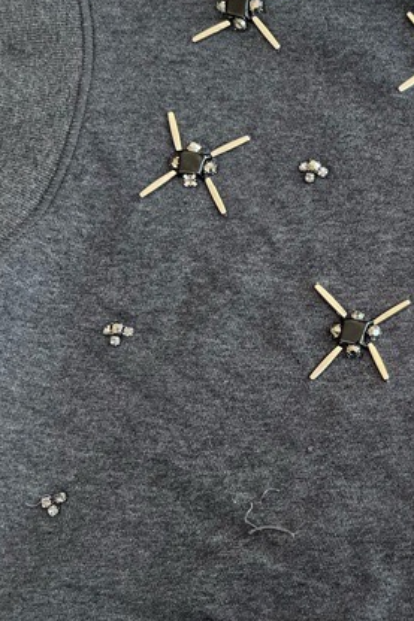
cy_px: 367
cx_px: 508
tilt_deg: -78.0
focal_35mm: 65
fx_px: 1122
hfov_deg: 19.6
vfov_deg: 30.9
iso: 125
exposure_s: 1/121
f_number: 1.6
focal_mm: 5.1
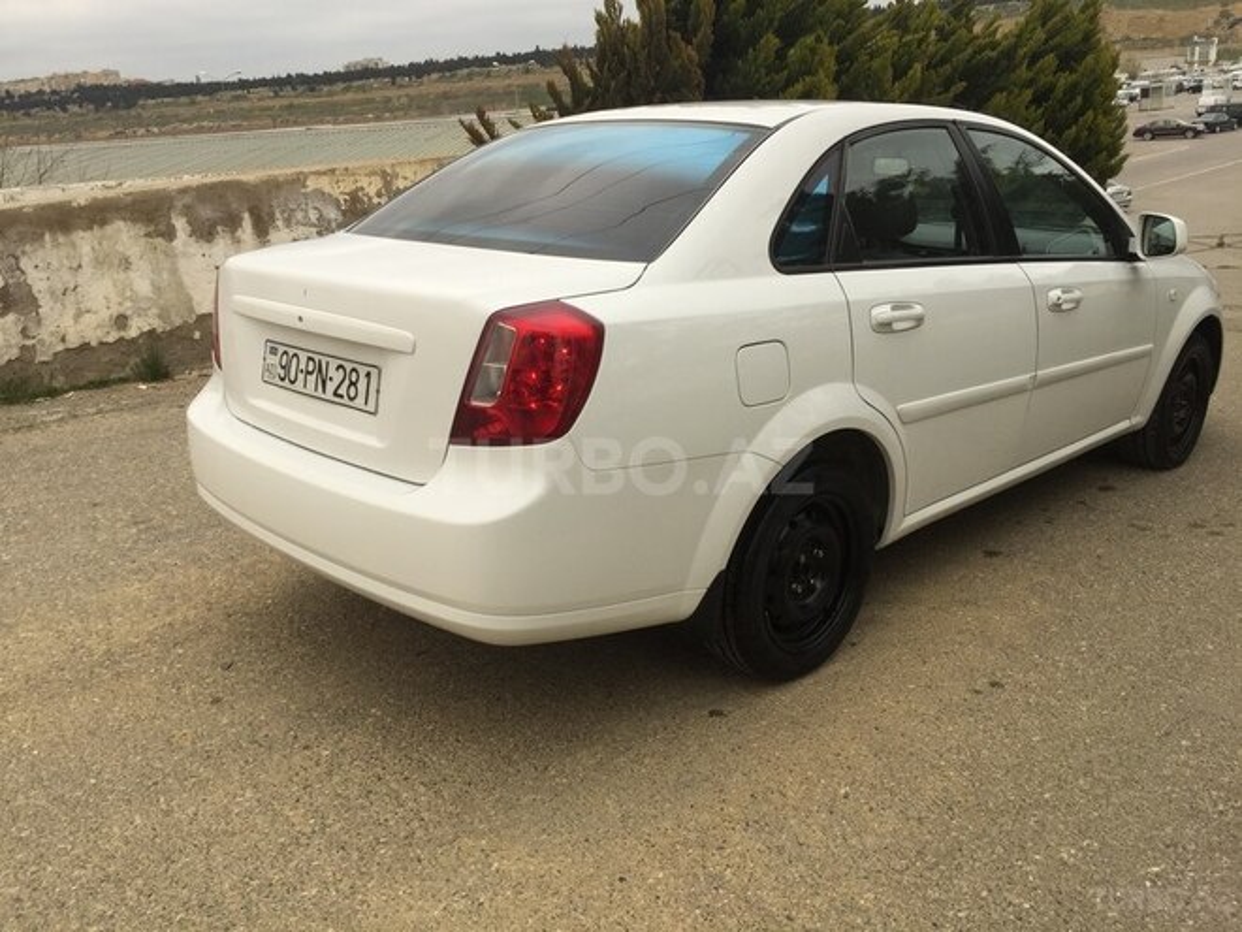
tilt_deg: -20.9
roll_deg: +5.9
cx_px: 621
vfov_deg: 48.2
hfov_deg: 61.7
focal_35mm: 29
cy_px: 466
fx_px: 1041
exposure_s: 1/1199
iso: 32
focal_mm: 4.15
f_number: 2.2
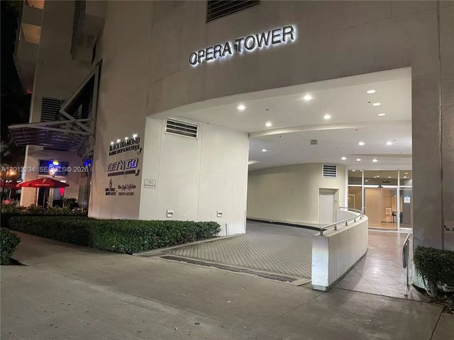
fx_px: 341
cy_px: 170
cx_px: 227
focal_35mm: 26
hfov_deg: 67.3
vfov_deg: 53.1
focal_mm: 4.2
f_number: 1.6
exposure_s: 1/40
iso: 400
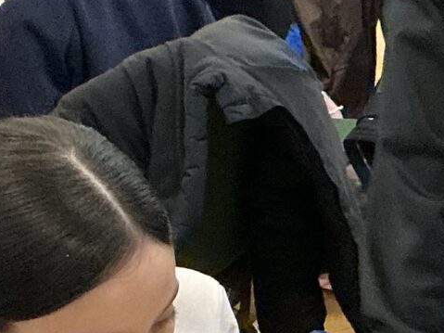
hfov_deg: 12.3
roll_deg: +0.1
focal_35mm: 155
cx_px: 617
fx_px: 1988
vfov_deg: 9.4
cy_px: 438
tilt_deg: -26.8
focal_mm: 3
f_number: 1.8
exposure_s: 1/60
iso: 200
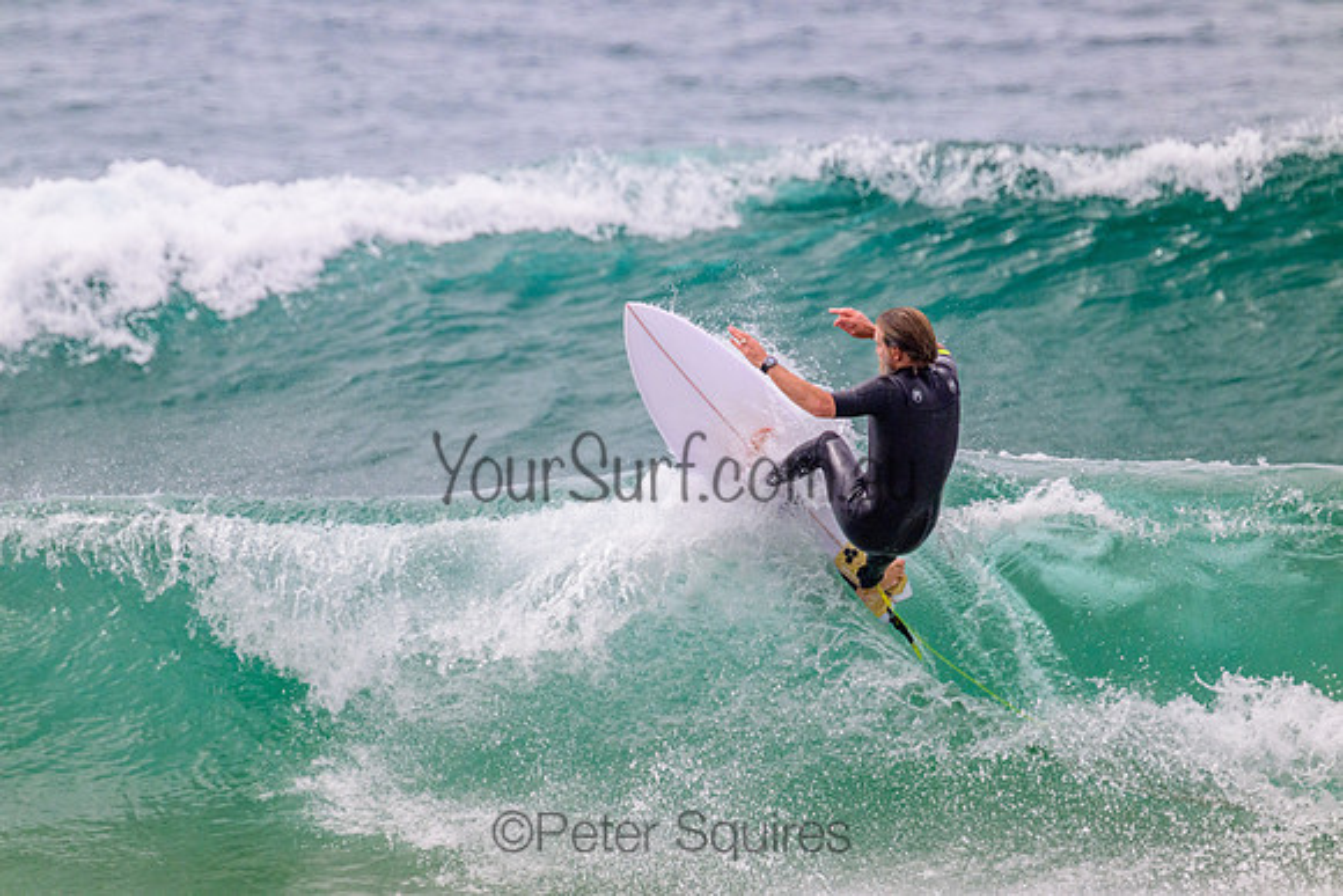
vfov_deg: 1.7
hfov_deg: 2.6
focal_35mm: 800
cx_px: 672
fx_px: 29850
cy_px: 448
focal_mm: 800
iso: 1250
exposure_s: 1/2000
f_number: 11
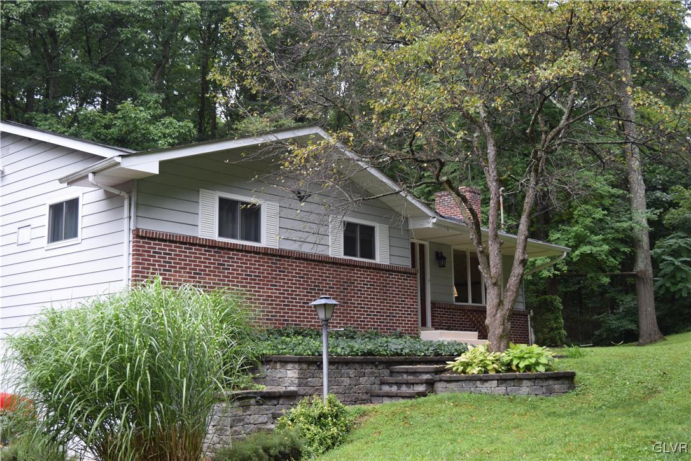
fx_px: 864
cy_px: 230
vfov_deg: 29.9
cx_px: 346
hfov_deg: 43.6
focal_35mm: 45
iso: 400
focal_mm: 30
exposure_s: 1/125
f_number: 5.6
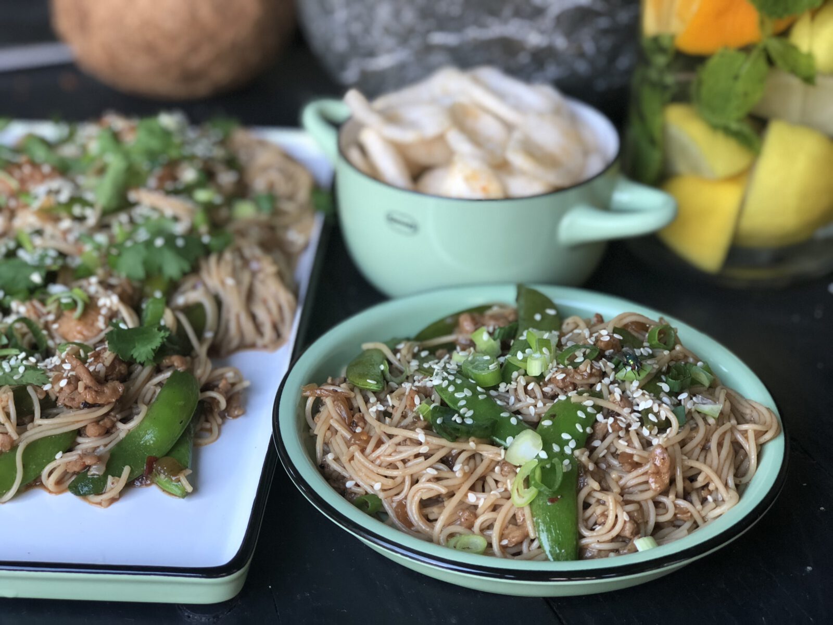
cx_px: 416
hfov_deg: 33.8
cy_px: 312
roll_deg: +1.0
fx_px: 1372
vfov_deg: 25.7
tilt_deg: -31.5
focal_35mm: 57
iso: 100
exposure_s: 1/60
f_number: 2.8
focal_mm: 6.6
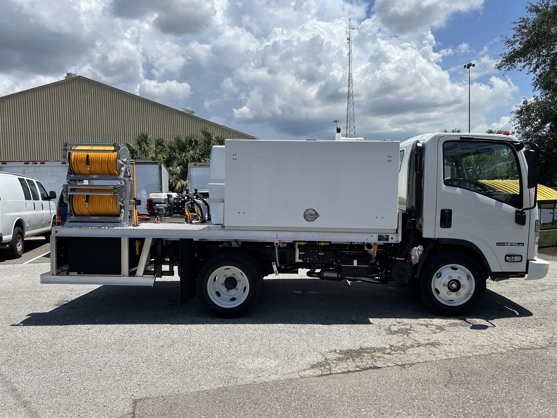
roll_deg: +1.0
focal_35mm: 26
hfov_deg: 67.3
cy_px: 209
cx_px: 278
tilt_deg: -4.6
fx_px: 418
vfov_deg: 53.1
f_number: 1.5
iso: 50
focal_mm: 5.7
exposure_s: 1/5882
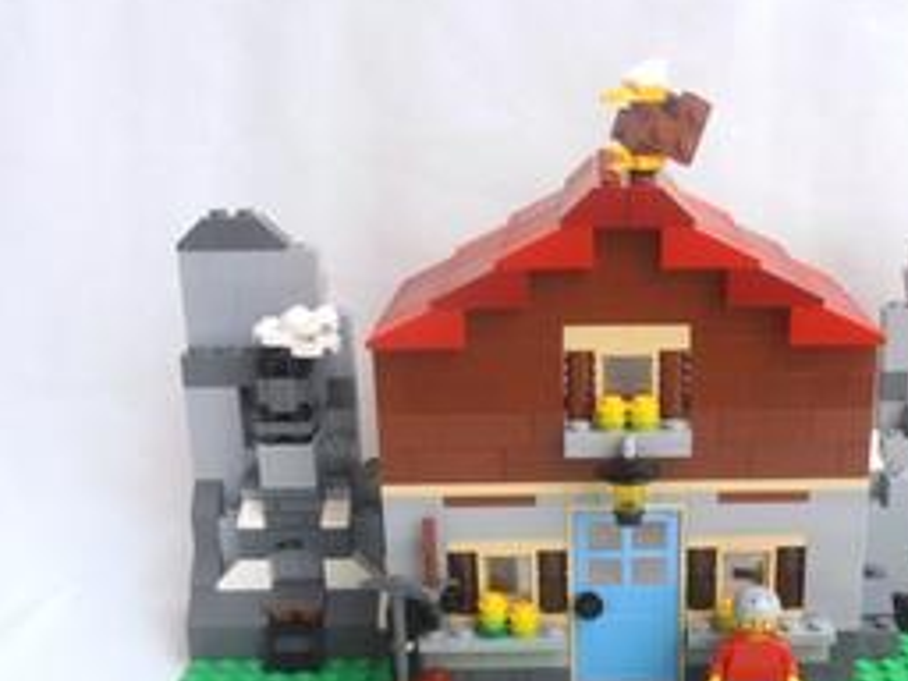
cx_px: 635
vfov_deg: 27.9
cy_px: 454
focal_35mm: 52
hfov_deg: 36.3
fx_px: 1364
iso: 80
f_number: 3.9
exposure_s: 1/125
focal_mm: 6.61
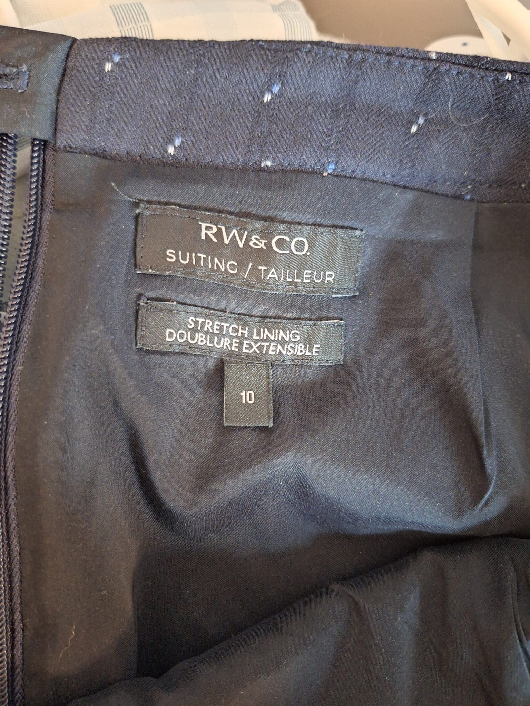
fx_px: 470
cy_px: 353
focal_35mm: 23
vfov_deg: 73.9
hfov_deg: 58.9
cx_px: 265
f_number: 1.8
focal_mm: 5.54
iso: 1000
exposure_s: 1/20
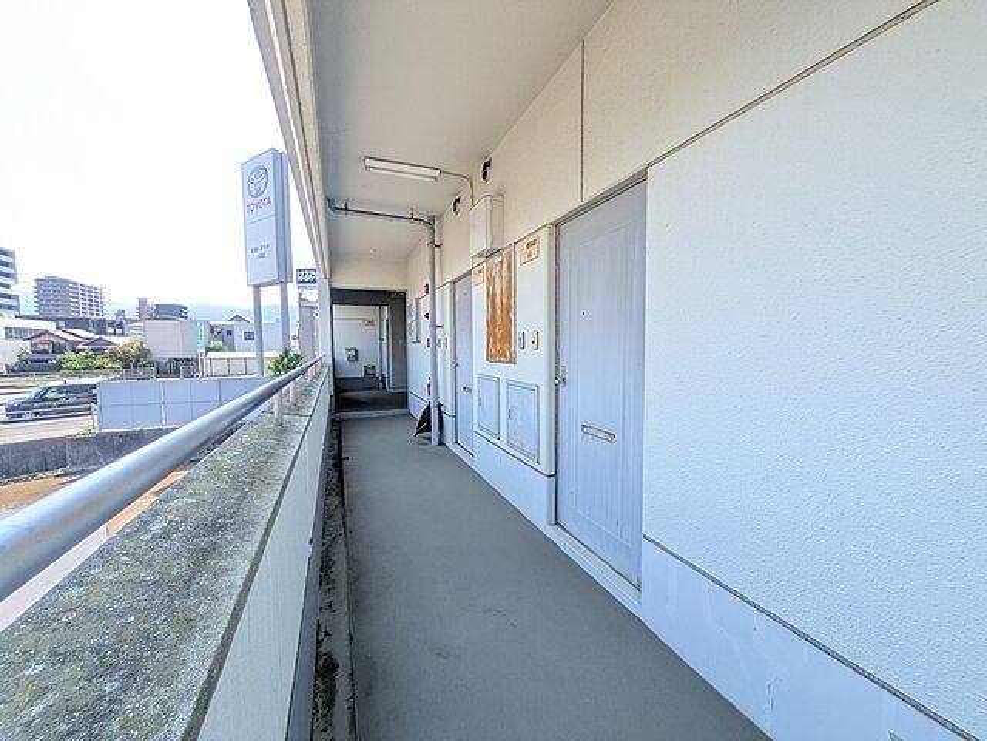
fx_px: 399
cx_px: 494
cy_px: 370
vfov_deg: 85.7
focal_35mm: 14
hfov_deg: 102.1
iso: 50
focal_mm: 1.83
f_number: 2.2
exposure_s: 1/458
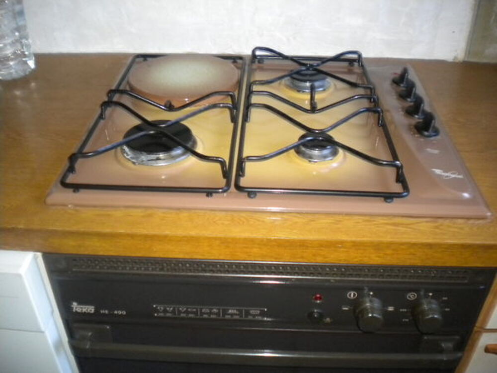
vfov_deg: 40.7
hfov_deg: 52.6
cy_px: 186
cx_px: 248
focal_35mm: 35
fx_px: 503
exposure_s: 1/30
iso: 400
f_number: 3.1
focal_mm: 6.3
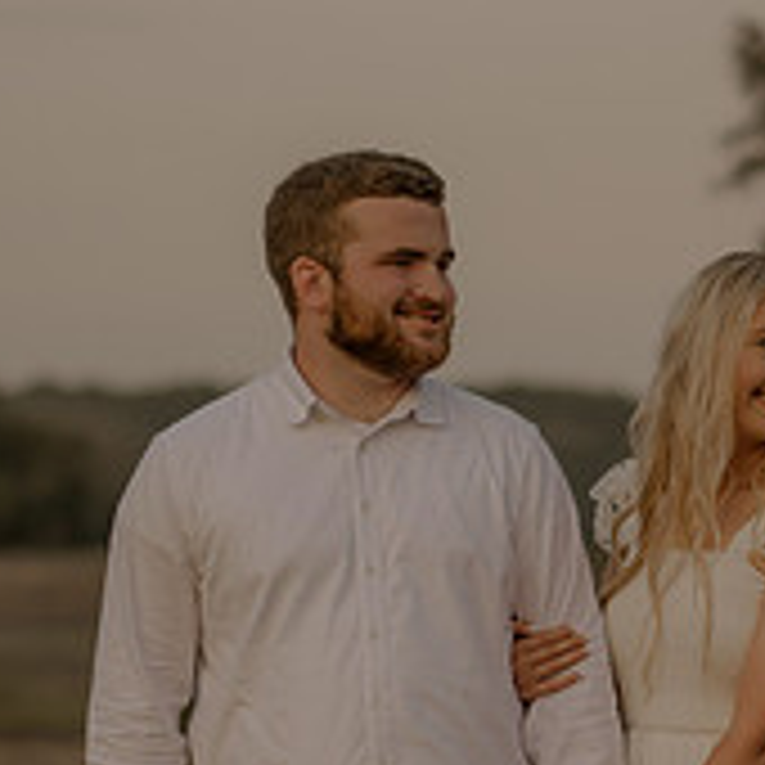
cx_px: 513
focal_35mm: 217
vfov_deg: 8.0
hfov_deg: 8.1
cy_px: 788
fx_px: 5426
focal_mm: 50
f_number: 2.2
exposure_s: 1/1000
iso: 200
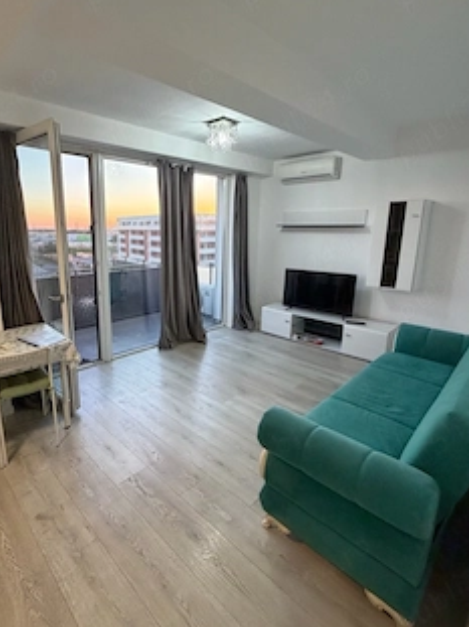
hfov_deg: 70.9
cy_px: 296
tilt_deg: -11.4
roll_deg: -0.7
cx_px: 189
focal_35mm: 18
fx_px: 325
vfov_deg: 87.7
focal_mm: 2.22
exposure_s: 1/105
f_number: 2.2
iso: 320
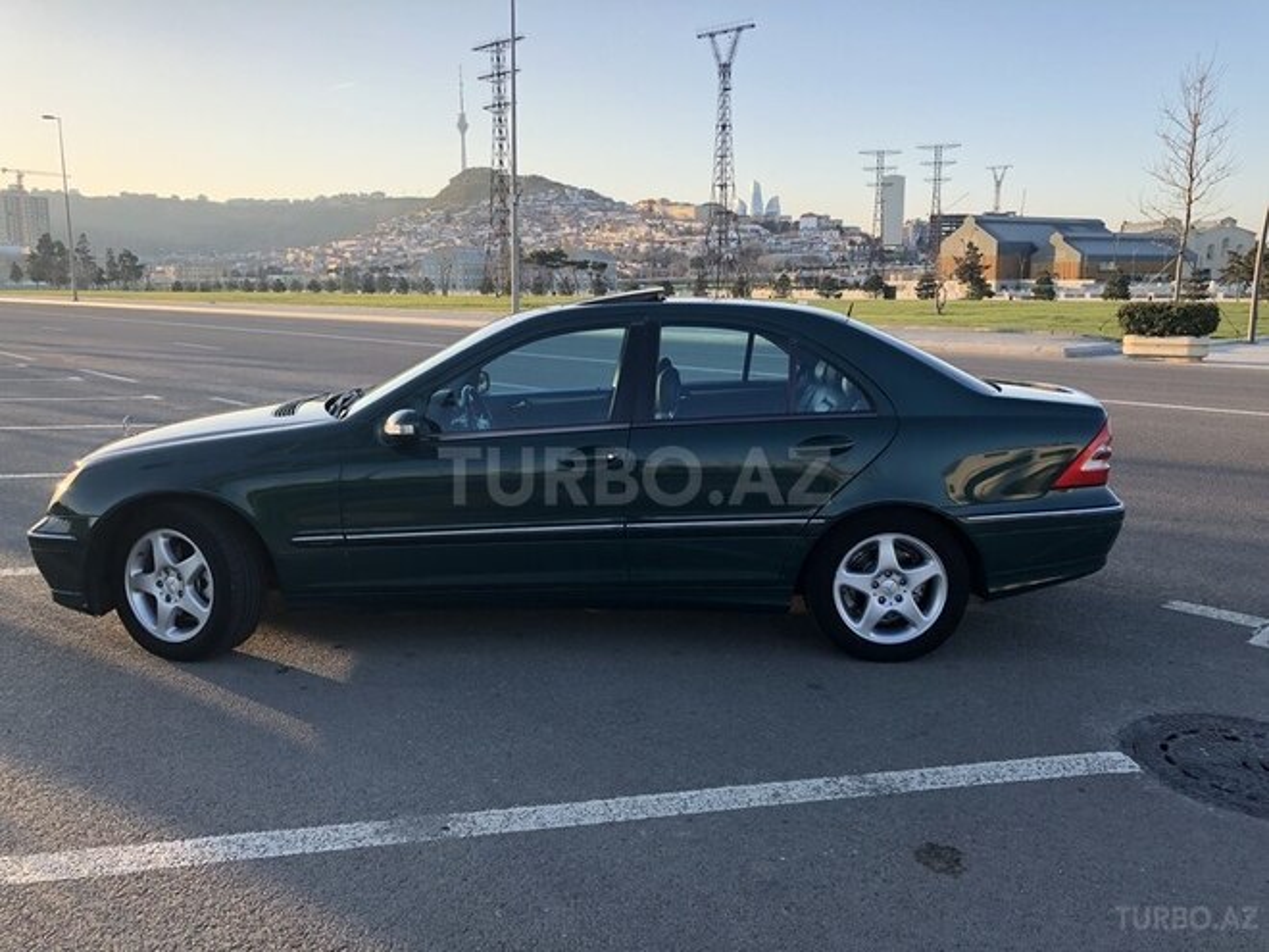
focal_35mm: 29
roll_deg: +0.1
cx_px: 634
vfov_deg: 48.2
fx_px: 1063
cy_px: 476
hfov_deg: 61.7
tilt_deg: -10.0
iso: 20
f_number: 1.8
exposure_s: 1/421
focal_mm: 3.99
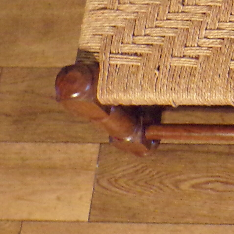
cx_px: 430
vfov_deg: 12.4
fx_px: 1040
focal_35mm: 136
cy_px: -70
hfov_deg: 11.8
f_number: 3.2
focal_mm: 5.8
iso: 591
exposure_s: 1/17
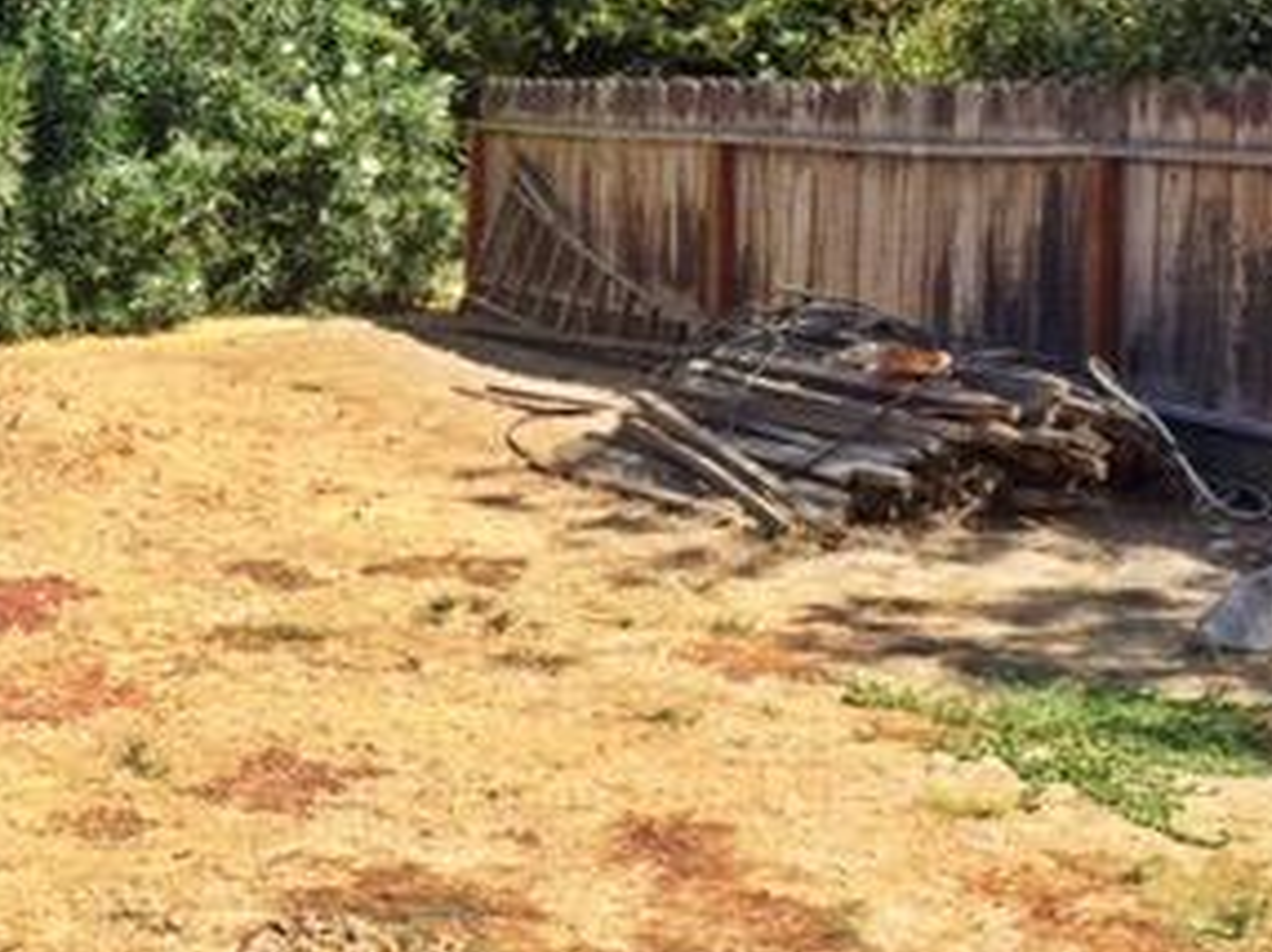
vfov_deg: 22.5
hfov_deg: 29.7
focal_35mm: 65
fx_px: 2386
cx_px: 449
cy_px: 423
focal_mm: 4.15
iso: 32
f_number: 2.2
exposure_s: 1/1412
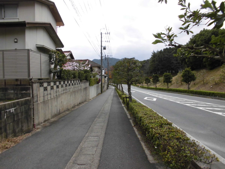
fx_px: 169
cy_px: 84
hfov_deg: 67.3
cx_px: 112
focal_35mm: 26
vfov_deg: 53.1
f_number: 3.5
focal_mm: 4.6
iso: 100
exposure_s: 1/200
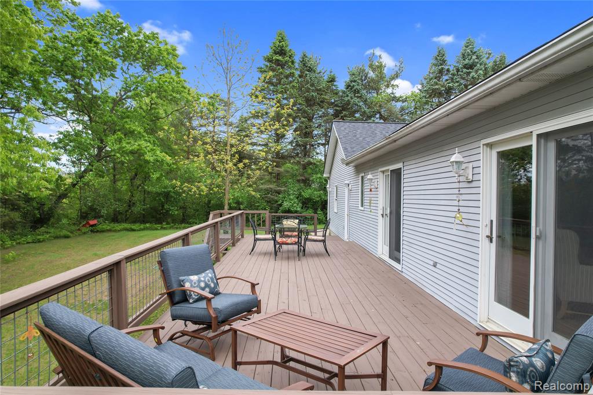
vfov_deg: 57.2
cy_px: 198
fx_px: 362
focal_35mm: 22
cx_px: 296
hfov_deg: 78.6
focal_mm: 8.38
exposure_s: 1/60
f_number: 2.8
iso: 100
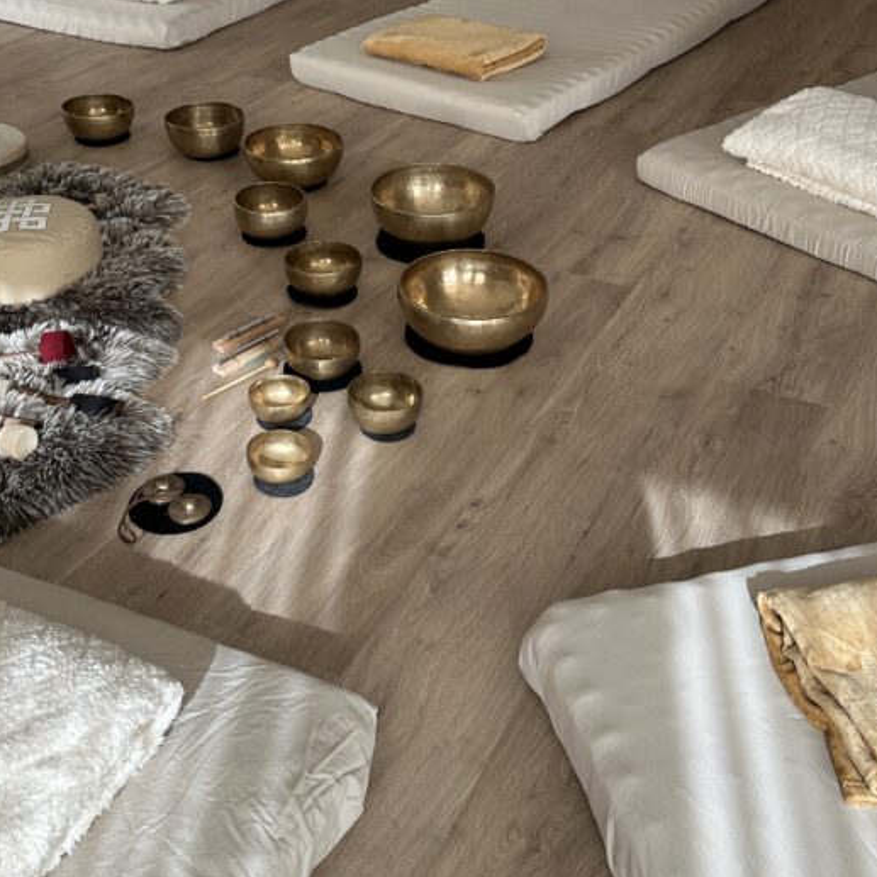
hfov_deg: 39.9
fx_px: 1204
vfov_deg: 39.3
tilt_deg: -26.4
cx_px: 373
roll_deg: +1.2
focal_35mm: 42
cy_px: 258
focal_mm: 6.86
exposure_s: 1/64
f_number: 1.78
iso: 100
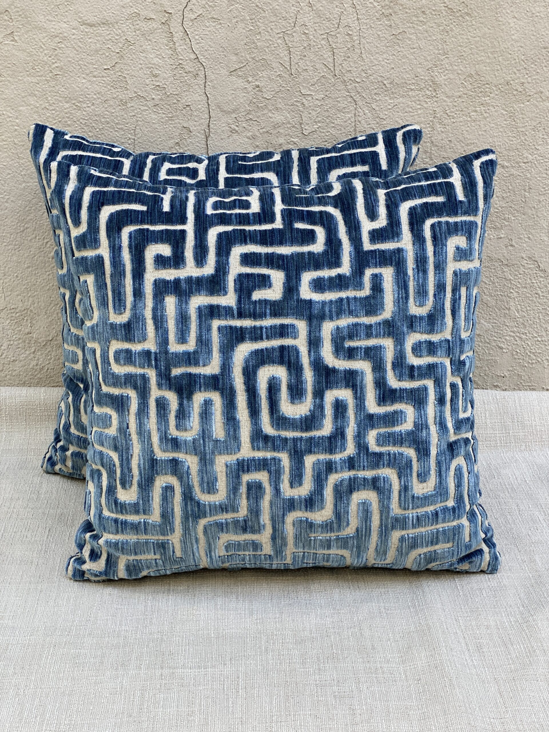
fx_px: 1100
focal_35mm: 52
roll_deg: -0.1
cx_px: 274
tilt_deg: -21.5
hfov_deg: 28.0
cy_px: 366
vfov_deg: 36.8
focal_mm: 6
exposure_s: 1/122
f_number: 2
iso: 32
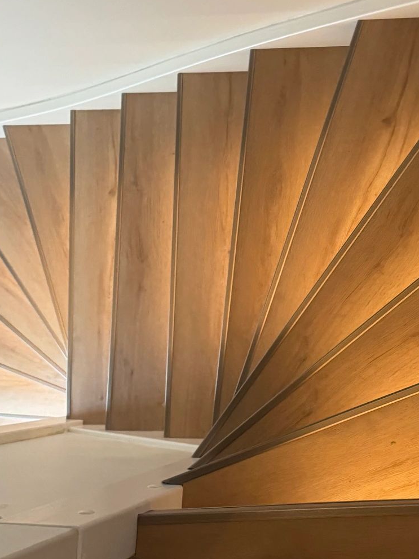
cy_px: 191
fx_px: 1001
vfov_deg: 31.0
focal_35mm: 62
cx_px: 355
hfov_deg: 23.2
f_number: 1.78
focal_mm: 6.76
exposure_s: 1/58
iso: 640
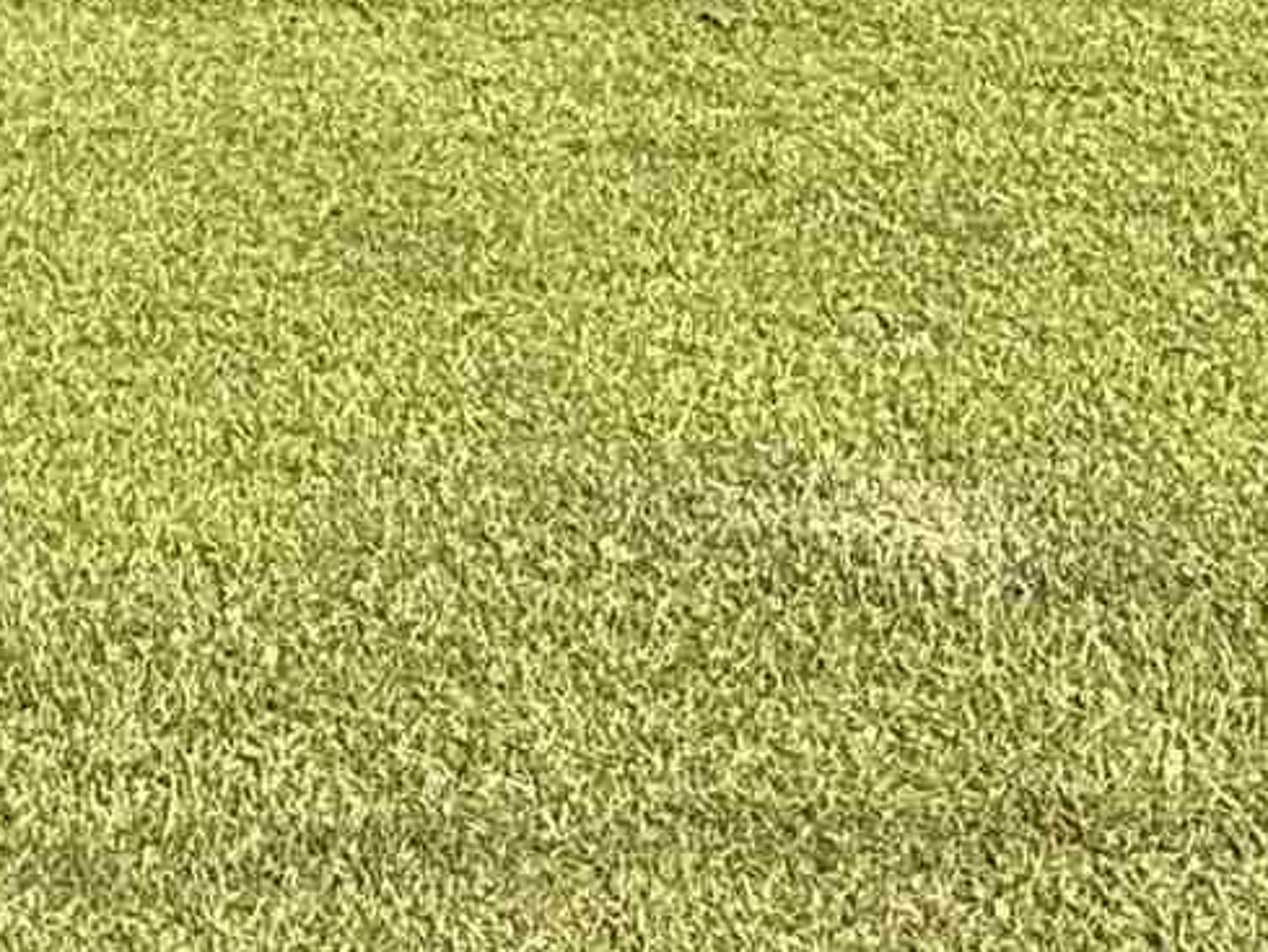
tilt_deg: +14.1
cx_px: 381
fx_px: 3224
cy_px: -1056
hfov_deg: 22.1
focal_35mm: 88
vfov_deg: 13.8
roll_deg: +1.2
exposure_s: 1/1431
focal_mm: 2.22
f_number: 2.2
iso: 50
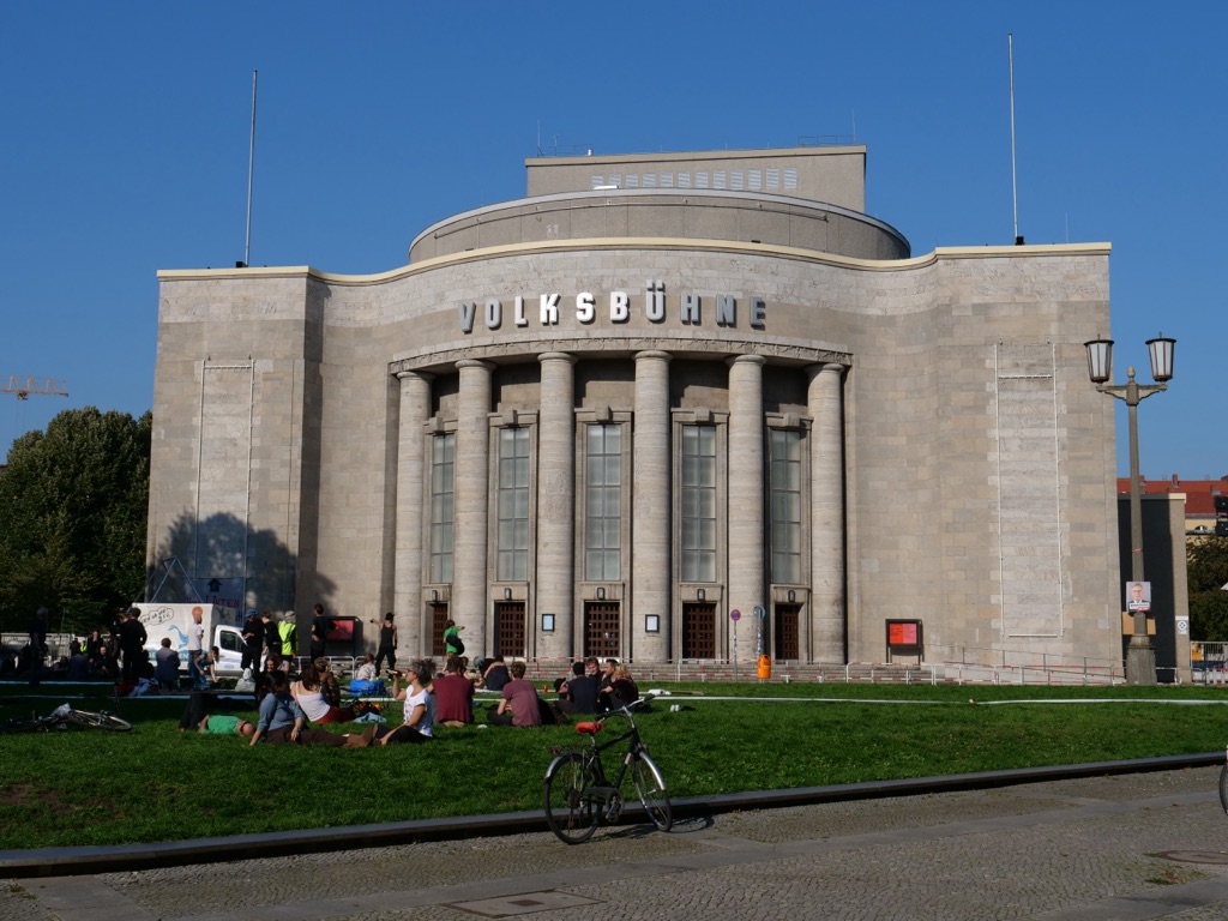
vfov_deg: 32.9
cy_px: 460
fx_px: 1561
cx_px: 614
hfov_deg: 42.9
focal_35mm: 44
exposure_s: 1/320
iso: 100
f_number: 9
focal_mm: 22
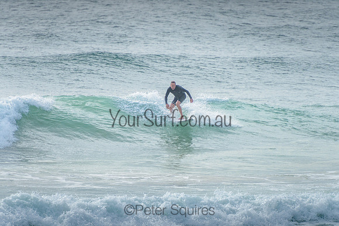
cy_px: 106
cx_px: 166
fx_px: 4619
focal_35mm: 490
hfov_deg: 4.2
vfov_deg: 2.8
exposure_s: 1/2000
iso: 220
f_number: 5.6
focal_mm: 400
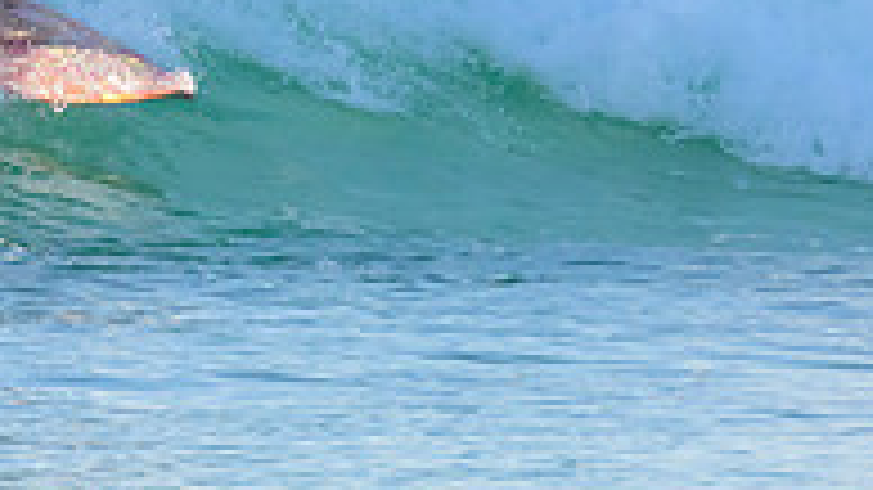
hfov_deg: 1.0
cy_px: -232
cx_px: -207
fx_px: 50751
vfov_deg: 0.6
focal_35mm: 2193
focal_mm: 700
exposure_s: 1/2000
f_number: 11
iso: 2000
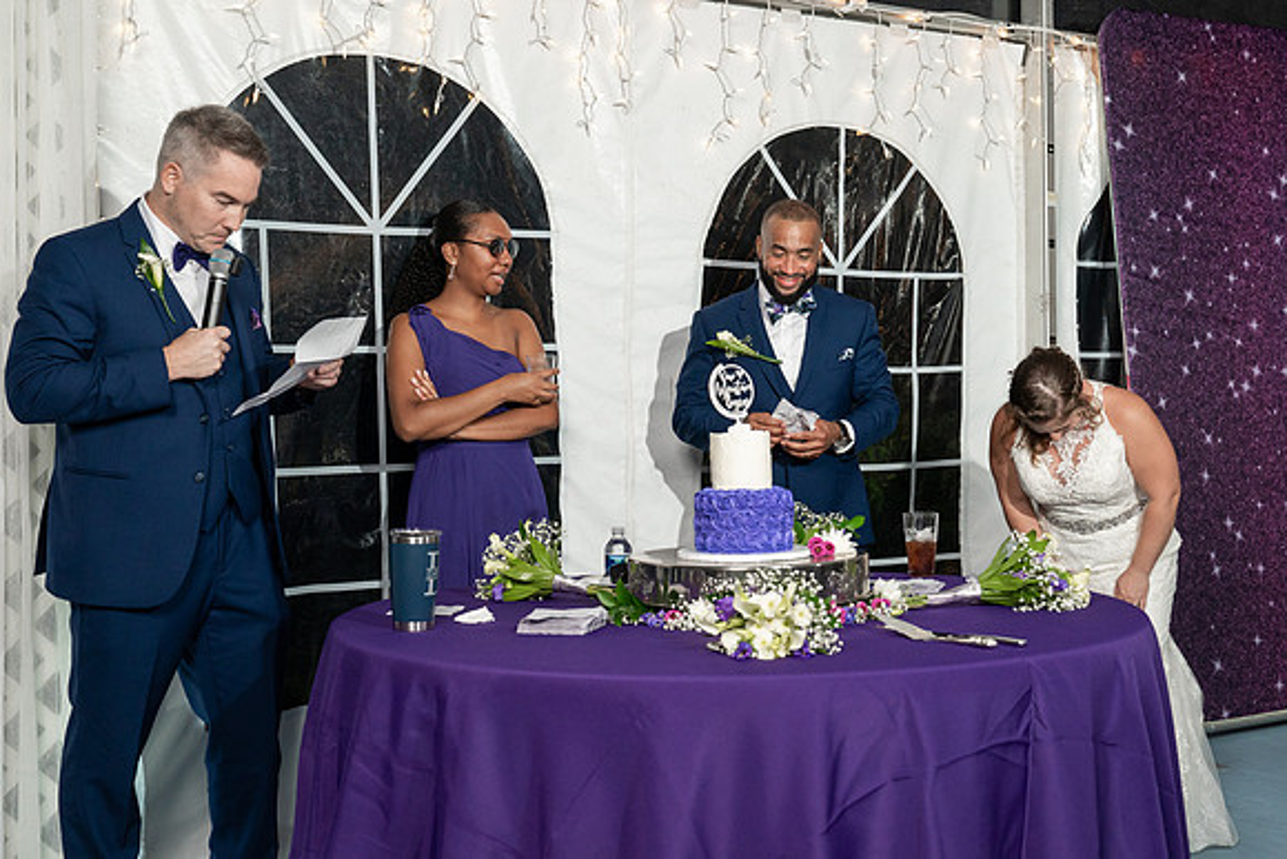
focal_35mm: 42
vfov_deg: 31.8
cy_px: 429
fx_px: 1505
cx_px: 644
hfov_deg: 46.3
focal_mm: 42
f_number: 5.6
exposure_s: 1/200
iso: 1600
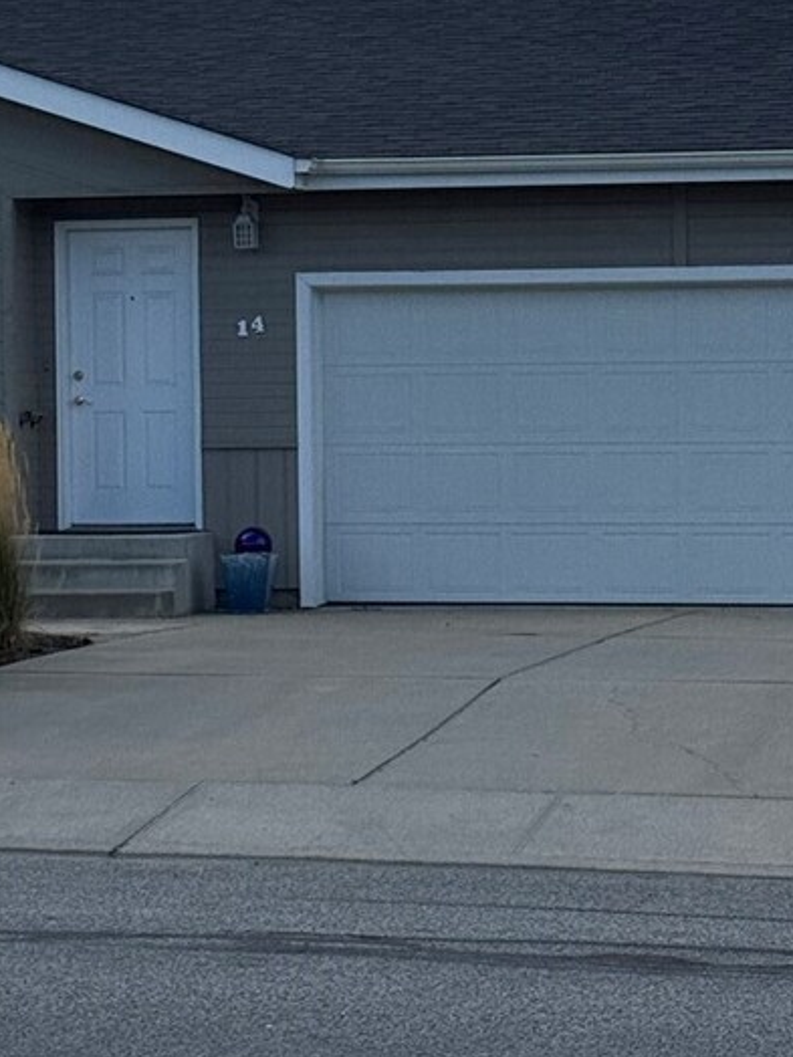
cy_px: 309
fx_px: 4032
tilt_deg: +0.9
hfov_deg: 11.2
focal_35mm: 132
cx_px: 180
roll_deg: +0.8
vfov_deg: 14.9
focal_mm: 6.76
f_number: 1.78
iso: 64
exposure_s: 1/7092
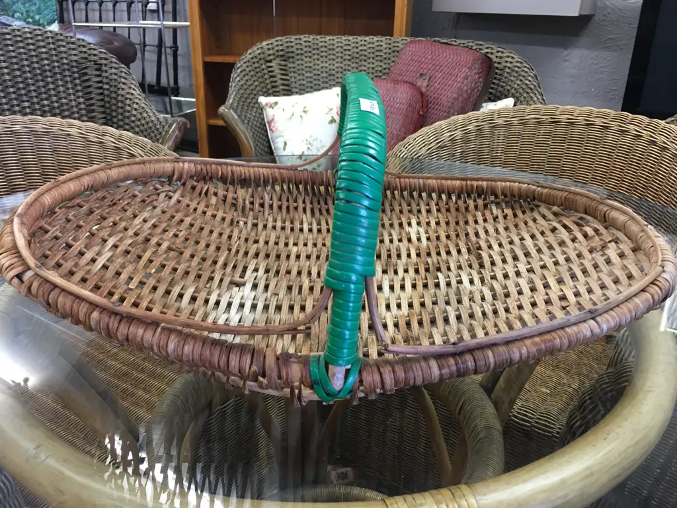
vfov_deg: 48.2
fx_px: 567
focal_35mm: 29
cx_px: 338
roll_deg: -2.0
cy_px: 254
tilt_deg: -21.5
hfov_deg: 61.7
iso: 64
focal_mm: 4.15
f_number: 2.2
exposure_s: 1/17
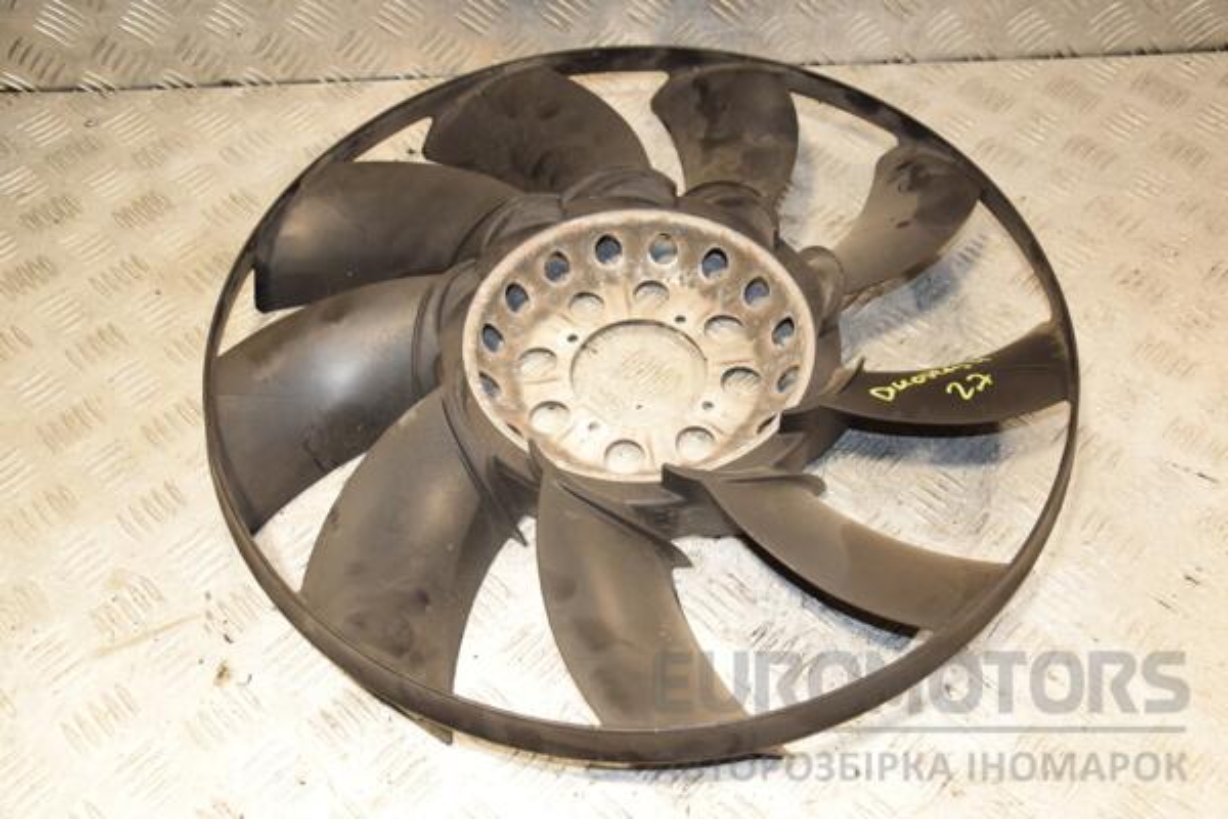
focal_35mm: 36
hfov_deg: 53.1
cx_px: 614
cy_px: 410
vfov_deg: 36.9
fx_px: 1228
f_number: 5
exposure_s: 1/200
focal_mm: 24
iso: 800
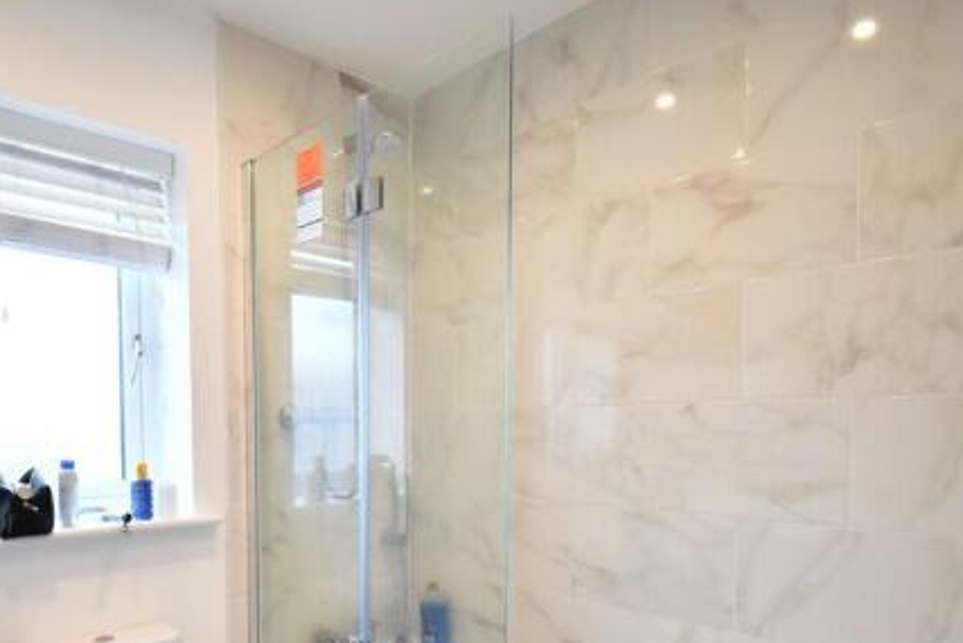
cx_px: 333
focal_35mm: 23
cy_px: 466
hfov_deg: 74.1
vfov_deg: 53.2
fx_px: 615
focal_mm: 10
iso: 800
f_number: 4.5
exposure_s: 1/80
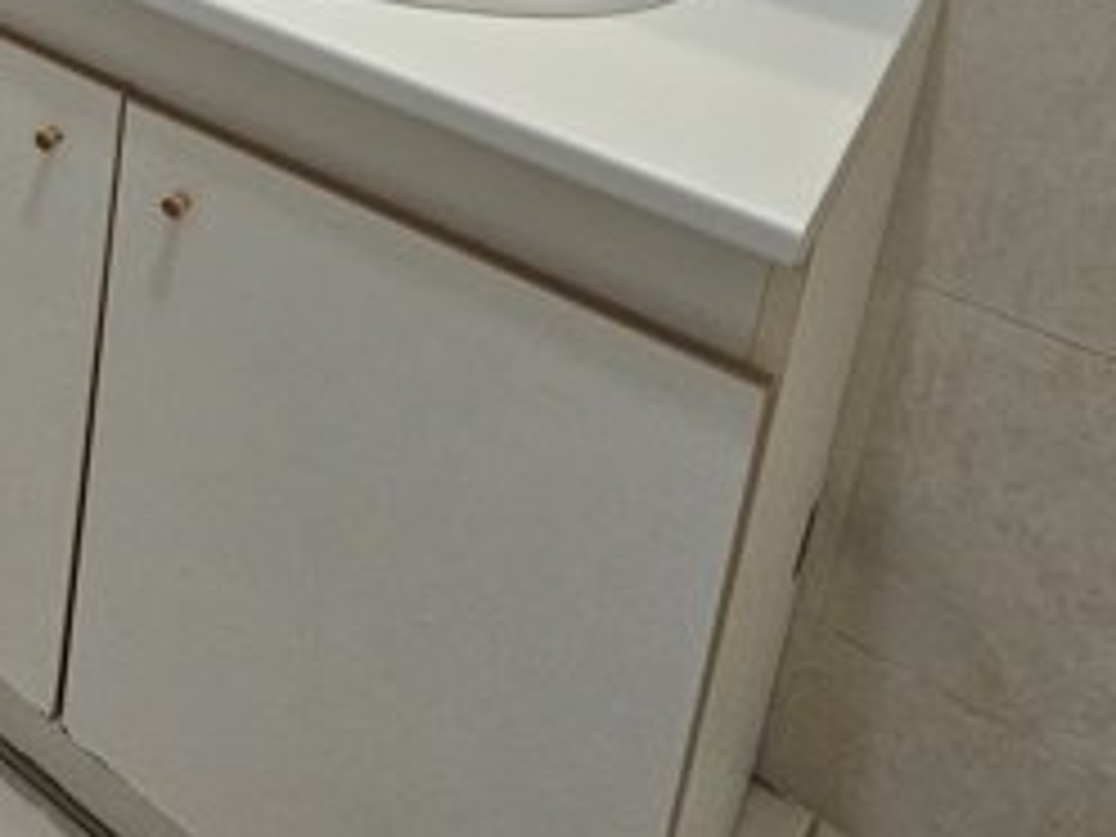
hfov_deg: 31.9
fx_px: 1354
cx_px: -396
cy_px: -400
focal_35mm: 42
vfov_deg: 25.9
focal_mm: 2.2
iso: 250
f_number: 2.2
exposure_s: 1/70.8
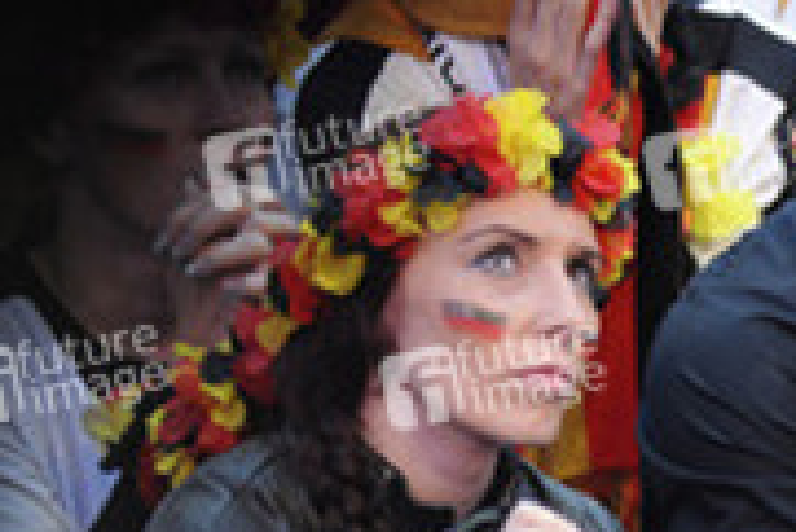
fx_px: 9360
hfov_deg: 4.9
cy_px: 268
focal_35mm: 423
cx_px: 814
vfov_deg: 3.3
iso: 1600
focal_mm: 170
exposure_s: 1/125
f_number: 2.8
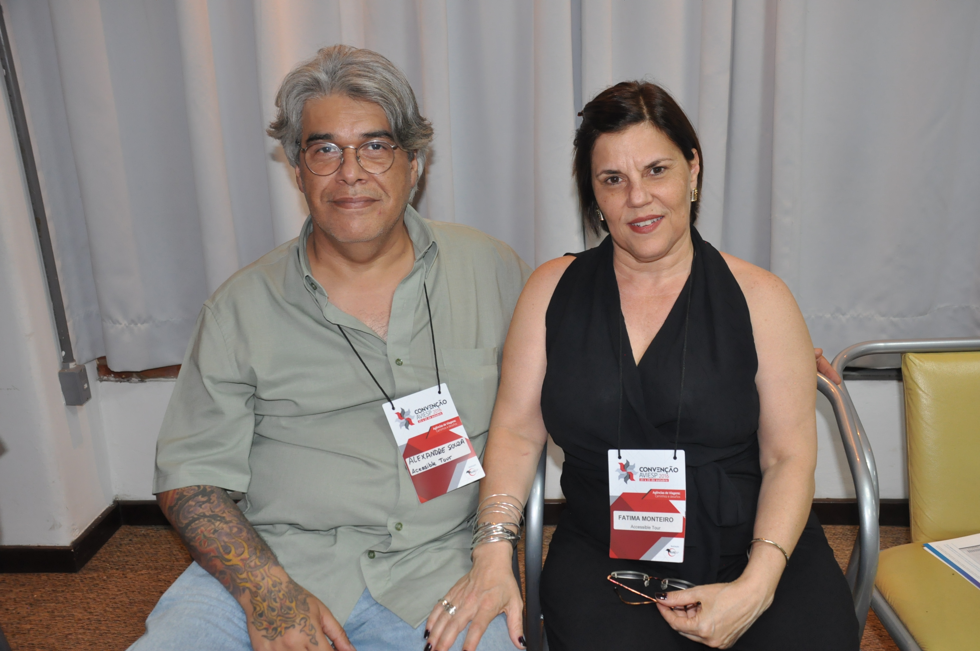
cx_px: 490
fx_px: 979
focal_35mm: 36
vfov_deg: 36.8
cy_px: 326
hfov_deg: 53.2
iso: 1000
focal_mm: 24
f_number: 4.5
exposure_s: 1/60
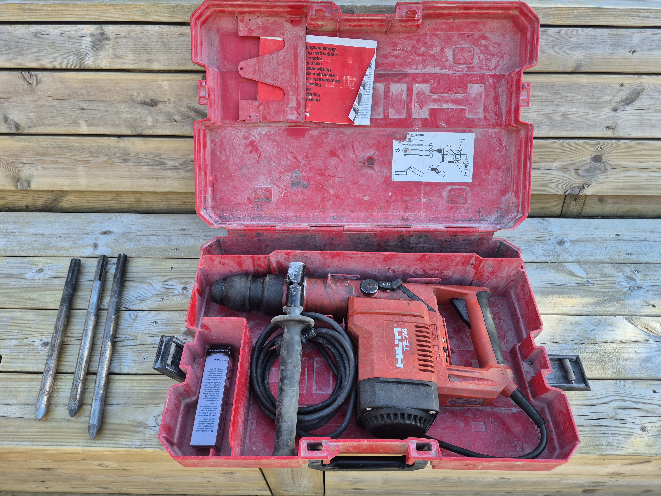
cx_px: 330
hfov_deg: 73.9
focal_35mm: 23
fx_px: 439
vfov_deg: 58.9
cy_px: 248
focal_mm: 5.4
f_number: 1.8
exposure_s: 1/180
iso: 32
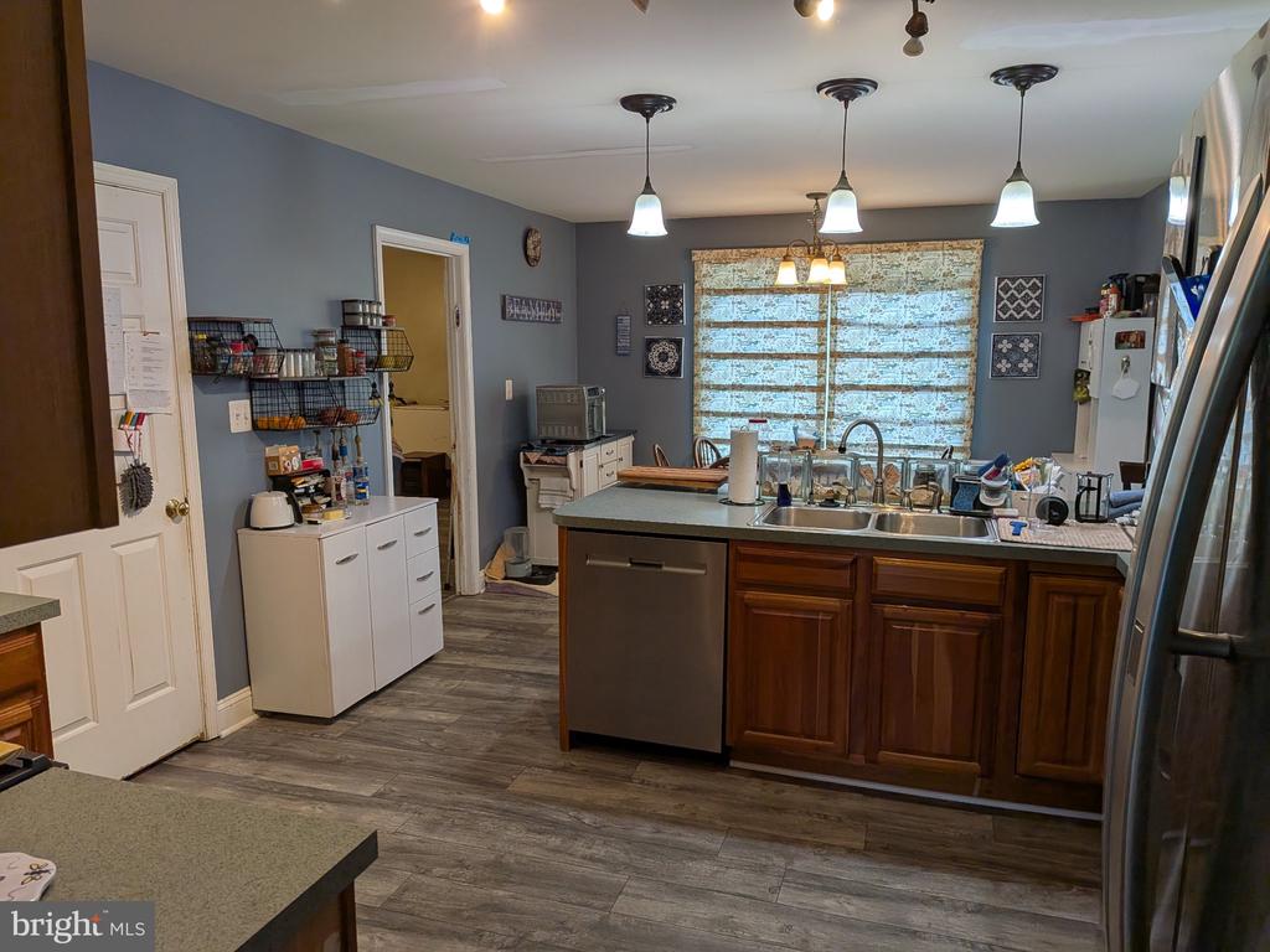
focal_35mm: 24
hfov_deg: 71.6
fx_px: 881
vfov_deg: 56.8
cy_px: 476
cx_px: 635
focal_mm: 4.53
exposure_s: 1/120
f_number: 1.7
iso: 47
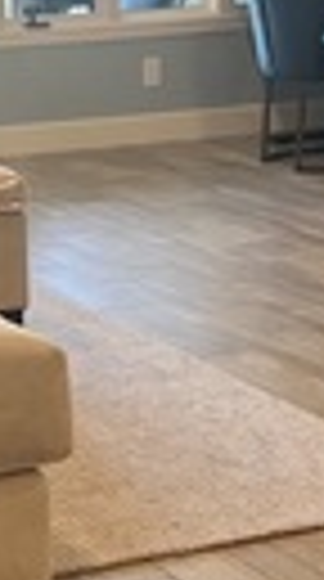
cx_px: 92
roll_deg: +1.7
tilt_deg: -8.1
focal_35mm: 147
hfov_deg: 8.2
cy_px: 126
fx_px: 2258
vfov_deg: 14.6
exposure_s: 1/120
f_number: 1.5
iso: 80
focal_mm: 5.7
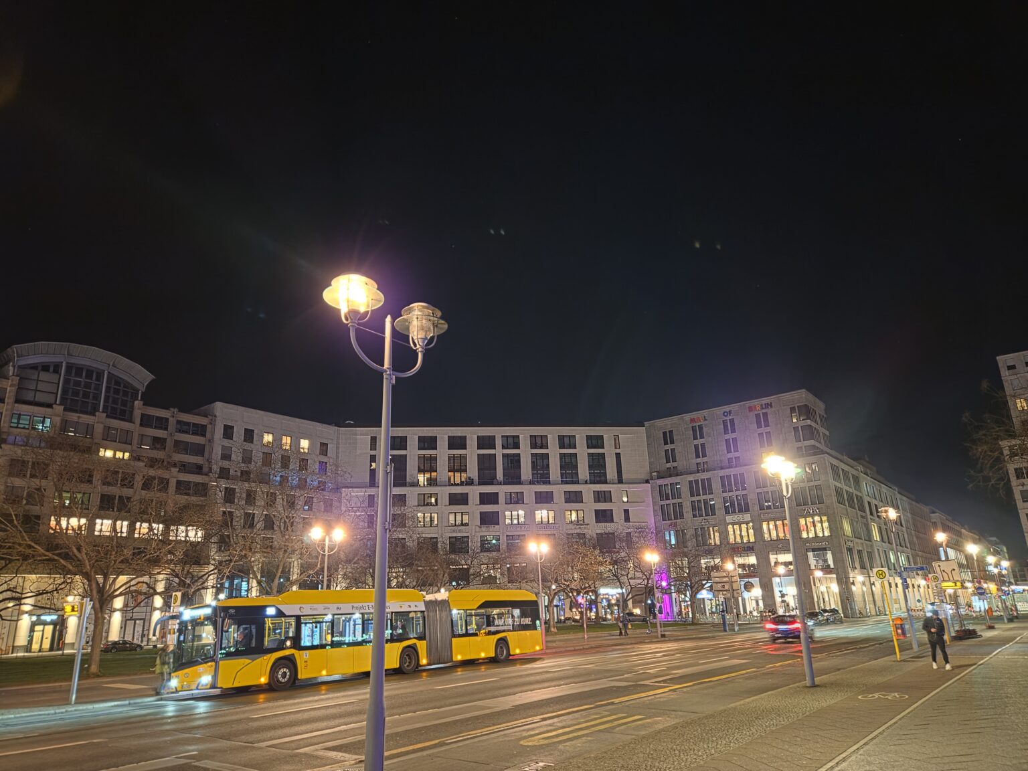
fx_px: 683
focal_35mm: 23
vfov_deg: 58.9
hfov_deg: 73.9
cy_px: 386
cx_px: 514
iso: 800
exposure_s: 1/7.14
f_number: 1.8
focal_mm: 5.4
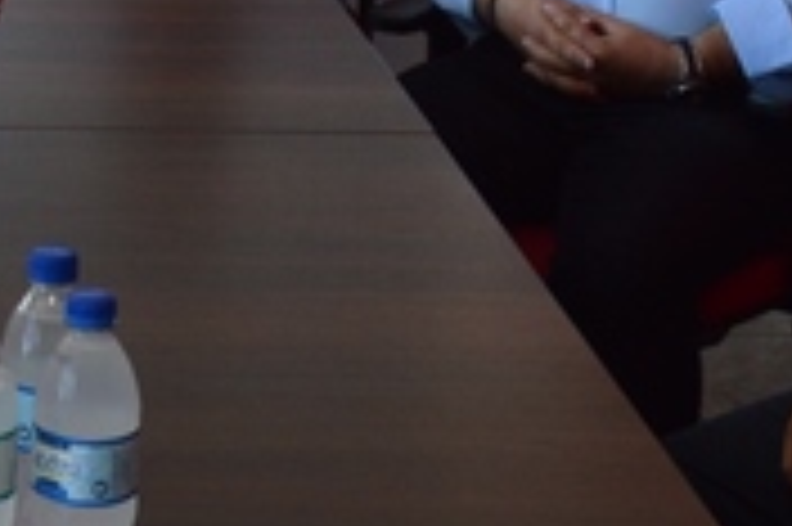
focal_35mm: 157
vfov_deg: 8.1
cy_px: -713
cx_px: -135
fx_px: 3451
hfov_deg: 12.8
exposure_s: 1/60
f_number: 5.6
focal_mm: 18
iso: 320
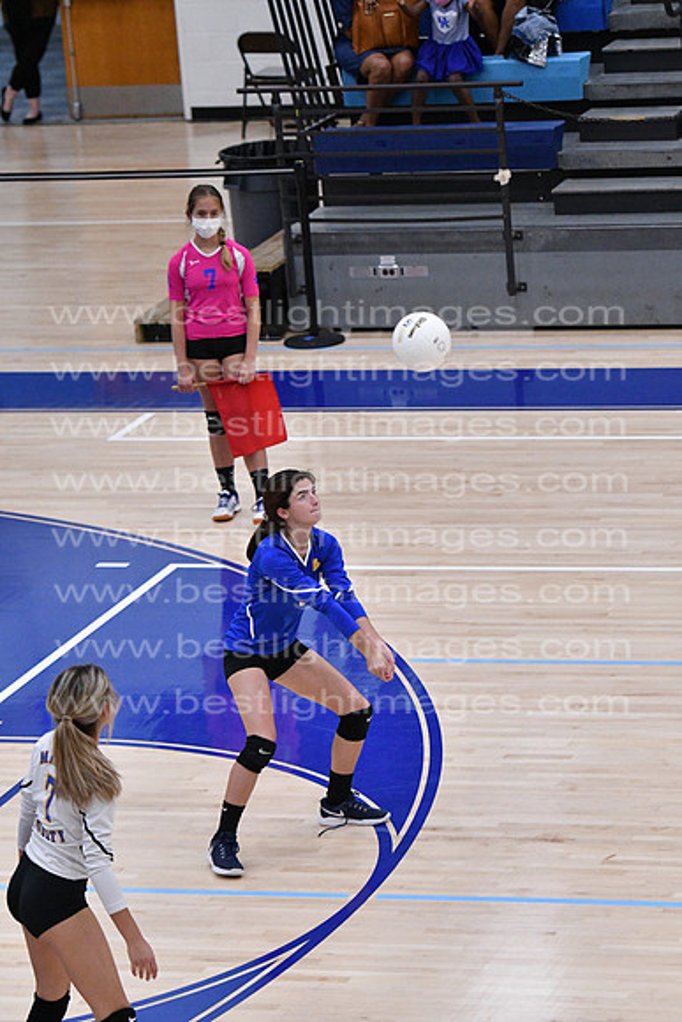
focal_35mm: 174
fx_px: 4941
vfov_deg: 11.8
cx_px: 341
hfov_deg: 7.9
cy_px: 511
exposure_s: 1/1250
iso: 6400
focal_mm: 116
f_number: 3.2
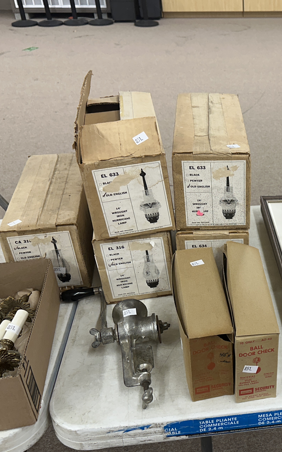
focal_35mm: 40
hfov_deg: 29.8
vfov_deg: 49.2
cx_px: 283
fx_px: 492
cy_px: 251
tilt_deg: -33.4
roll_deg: -2.2
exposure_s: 1/120
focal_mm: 6.86
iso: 125
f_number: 1.78
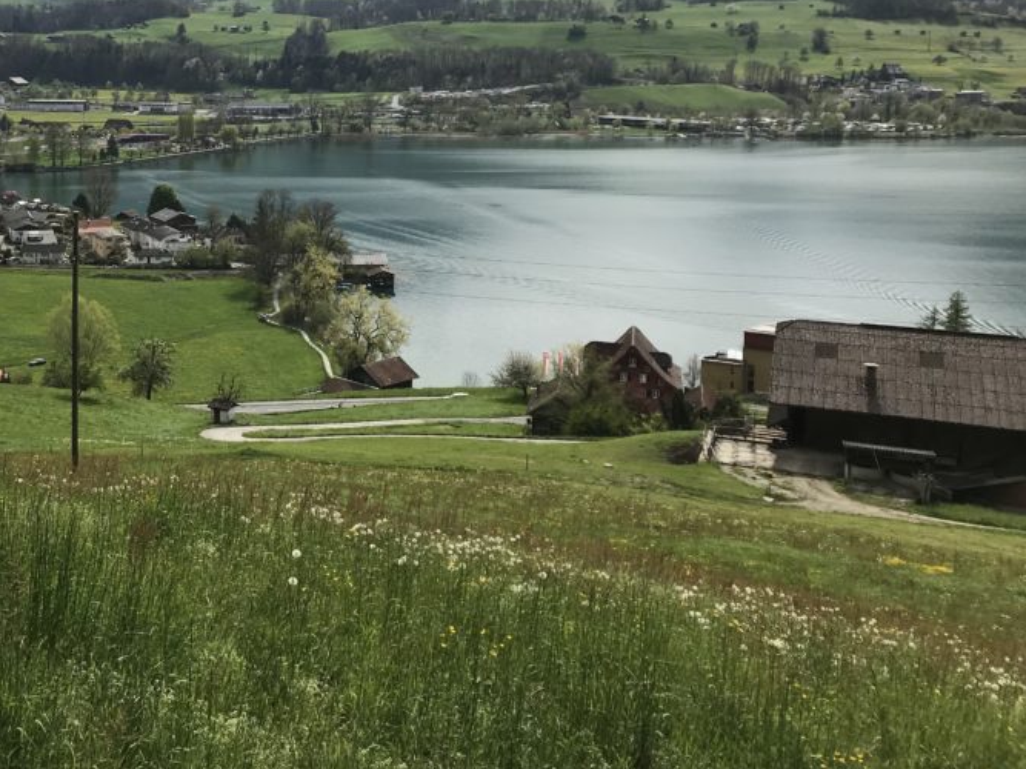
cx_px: 243
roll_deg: +0.0
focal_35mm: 43
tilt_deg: -4.2
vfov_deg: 32.9
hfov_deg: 42.4
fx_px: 1274
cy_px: 191
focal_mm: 3.99
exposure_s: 1/3690
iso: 20
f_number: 1.8
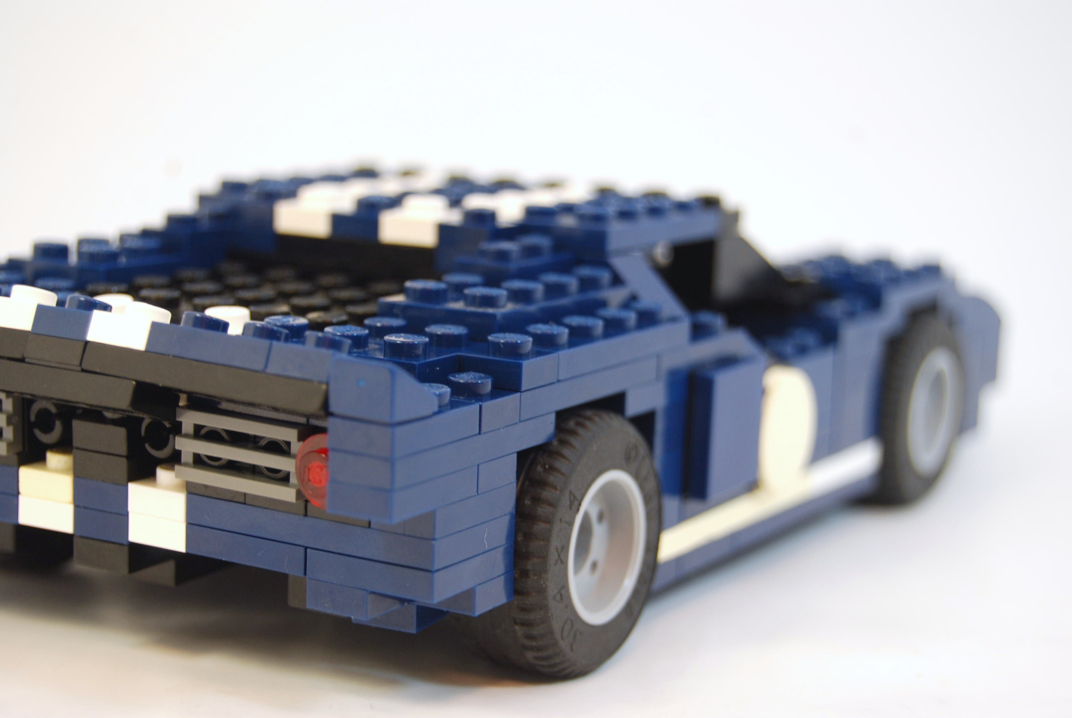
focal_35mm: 82
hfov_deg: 24.6
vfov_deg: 16.6
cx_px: 536
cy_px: 359
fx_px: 2460
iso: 220
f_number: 5.6
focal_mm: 55
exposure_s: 1/60
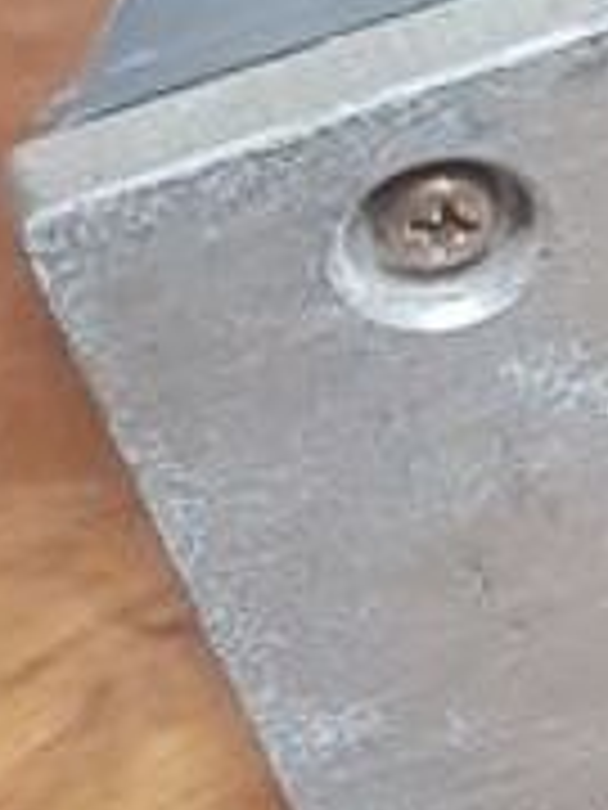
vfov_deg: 9.9
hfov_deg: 6.6
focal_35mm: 193
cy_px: -425
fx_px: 4520
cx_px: 2121
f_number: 1.7
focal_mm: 4.2
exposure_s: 1/16
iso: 200
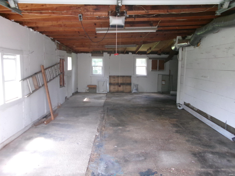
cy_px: 88
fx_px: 190
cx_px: 118
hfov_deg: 63.5
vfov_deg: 49.7
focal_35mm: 28
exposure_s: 1/34
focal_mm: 5.1
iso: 225
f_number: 3.9
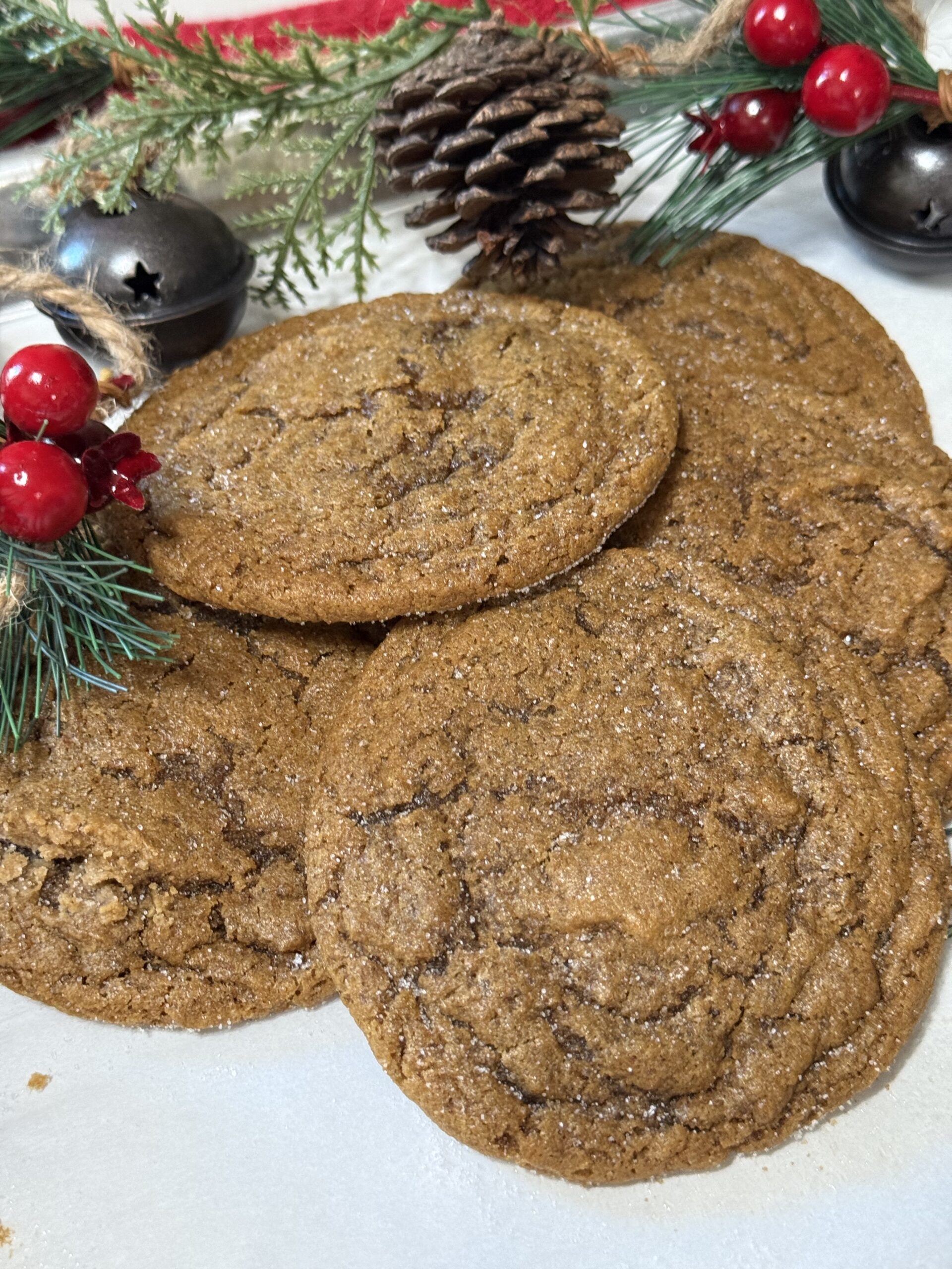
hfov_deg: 30.3
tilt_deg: -52.3
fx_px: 1760
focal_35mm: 48
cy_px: 634
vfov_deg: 39.7
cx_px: 476
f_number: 1.78
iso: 320
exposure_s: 1/40
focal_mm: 6.76
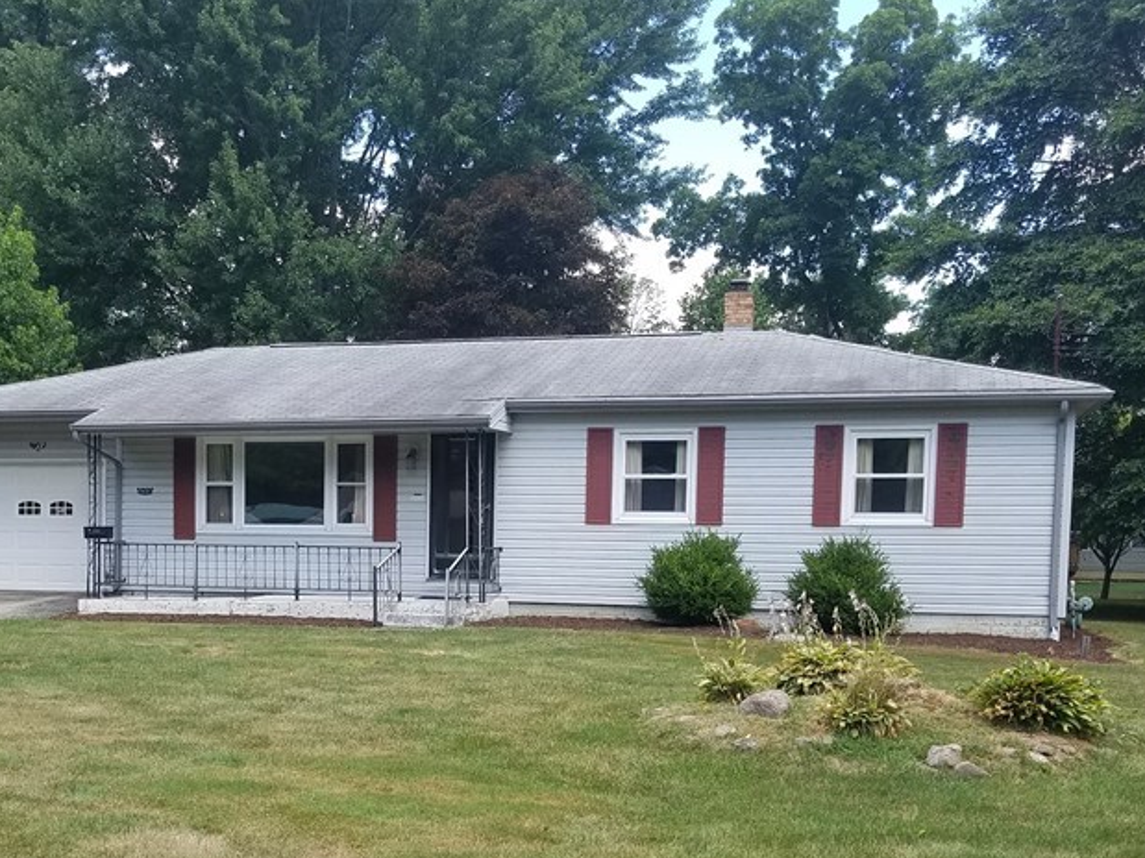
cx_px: 433
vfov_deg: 32.9
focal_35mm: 43
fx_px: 1422
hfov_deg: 43.5
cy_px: 649
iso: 50
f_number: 1.7
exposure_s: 1/766
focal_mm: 4.2
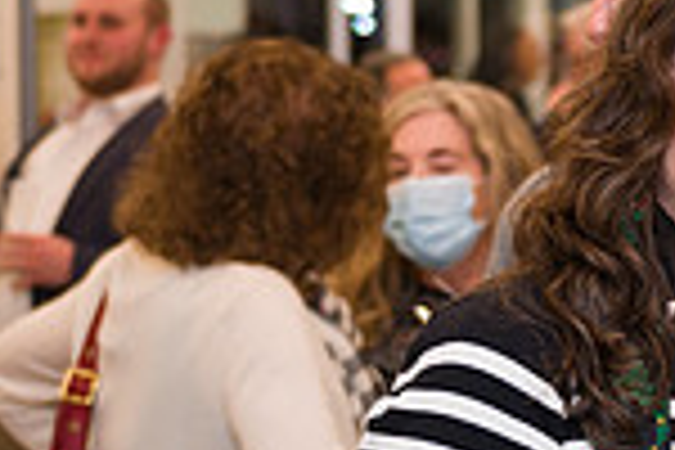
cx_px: 832
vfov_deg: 9.3
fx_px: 2756
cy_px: 338
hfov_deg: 13.5
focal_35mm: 147
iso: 400
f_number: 3.2
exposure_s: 1/160
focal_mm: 38
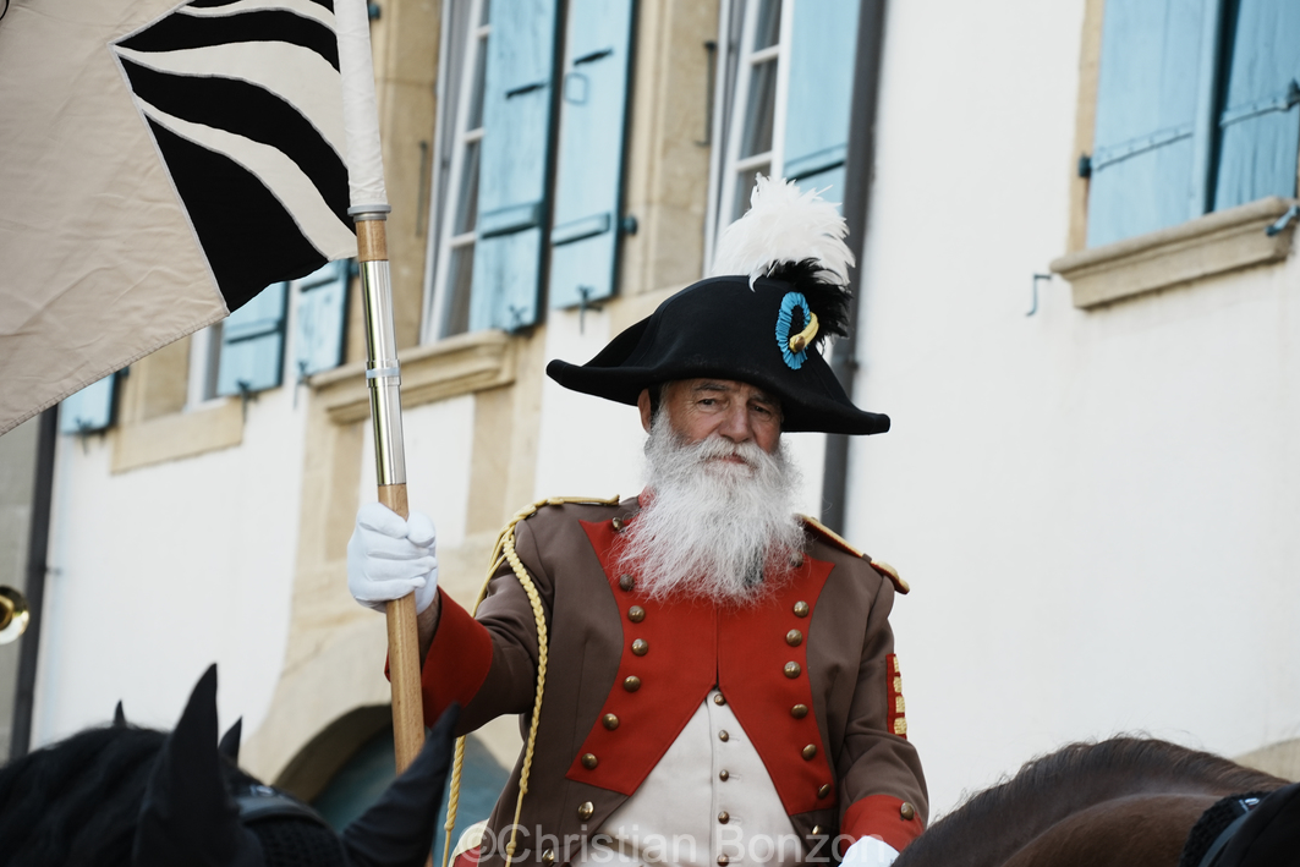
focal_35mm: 124
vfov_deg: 11.1
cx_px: 673
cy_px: 434
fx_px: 4479
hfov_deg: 16.5
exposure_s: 1/400
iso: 500
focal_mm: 109.9
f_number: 6.3
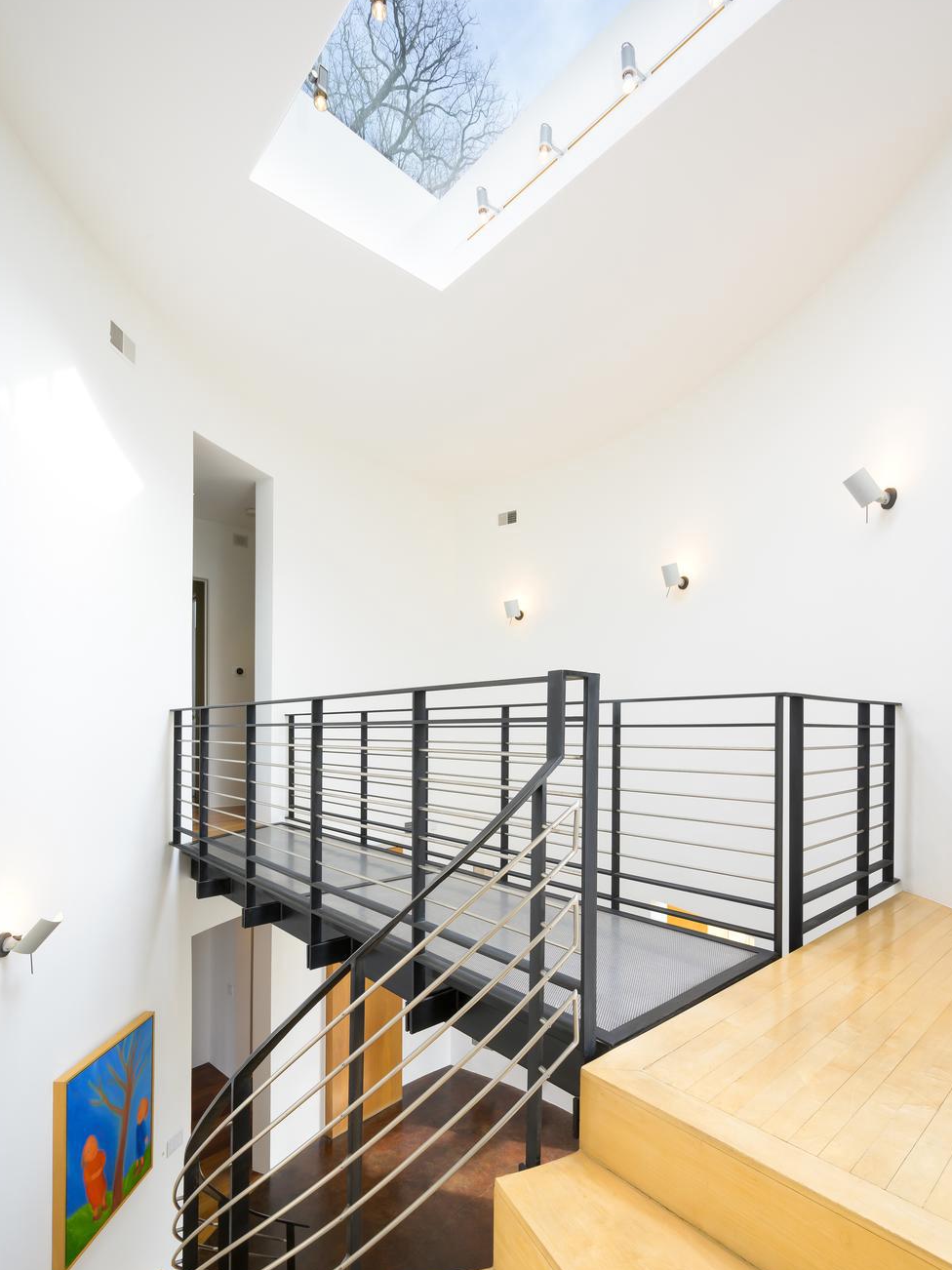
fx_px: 624
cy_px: 735
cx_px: 488
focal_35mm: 17
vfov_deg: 90.3
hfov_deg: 74.7
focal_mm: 15
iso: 400
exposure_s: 1/125
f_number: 16
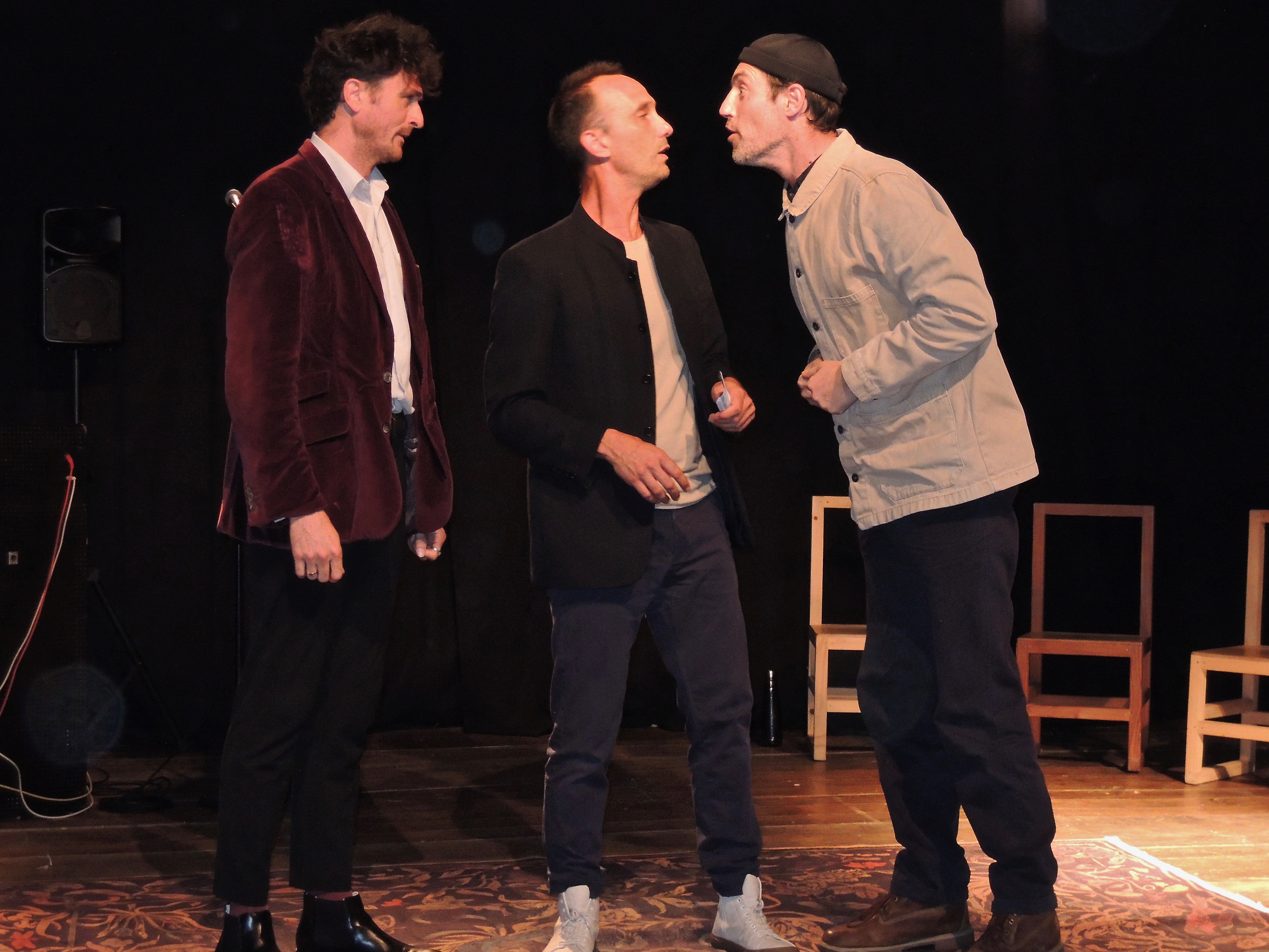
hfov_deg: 31.2
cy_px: 476
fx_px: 2273
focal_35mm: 62
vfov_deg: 23.7
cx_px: 634
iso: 800
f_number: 4.2
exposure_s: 1/60
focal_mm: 11.1
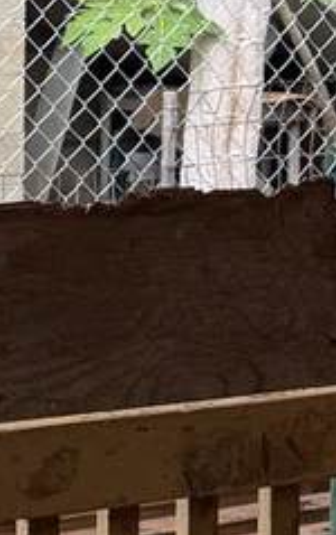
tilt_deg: -4.0
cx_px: -629
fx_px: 1987
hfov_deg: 8.3
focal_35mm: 136
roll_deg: +1.9
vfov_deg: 15.3
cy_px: 163
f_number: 1.78
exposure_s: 1/715
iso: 80
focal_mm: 6.76
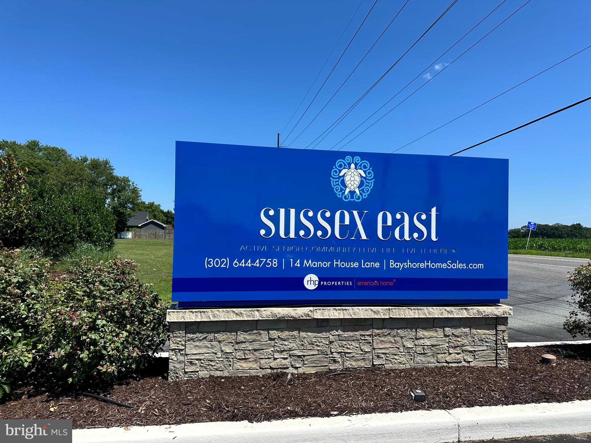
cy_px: 222
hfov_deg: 71.6
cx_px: 296
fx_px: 410
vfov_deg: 56.8
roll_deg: -1.1
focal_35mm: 24
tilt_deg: +2.0
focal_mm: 6.86
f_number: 1.78
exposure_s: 1/4348
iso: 80
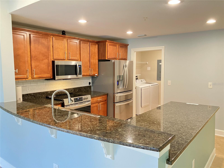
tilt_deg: -4.8
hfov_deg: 63.4
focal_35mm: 28
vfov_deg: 49.7
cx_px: 112
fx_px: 181
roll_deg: -0.7
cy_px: 84
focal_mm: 3.99
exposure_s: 1/40
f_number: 1.8
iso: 320
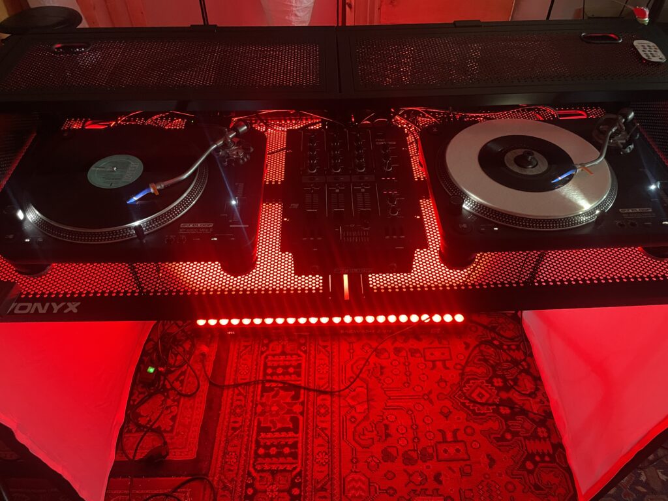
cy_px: 250
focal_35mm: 26
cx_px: 334
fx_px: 502
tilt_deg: -46.6
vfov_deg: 53.1
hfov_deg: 67.3
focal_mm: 4.2
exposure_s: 1/30
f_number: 1.6
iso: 640
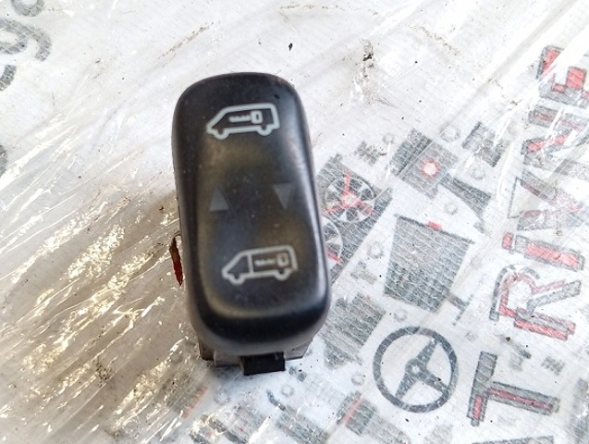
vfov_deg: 28.1
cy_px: 222
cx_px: 294
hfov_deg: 36.8
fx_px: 886
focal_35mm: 52
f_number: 1.8
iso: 169
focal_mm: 3.96
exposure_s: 1/33.3
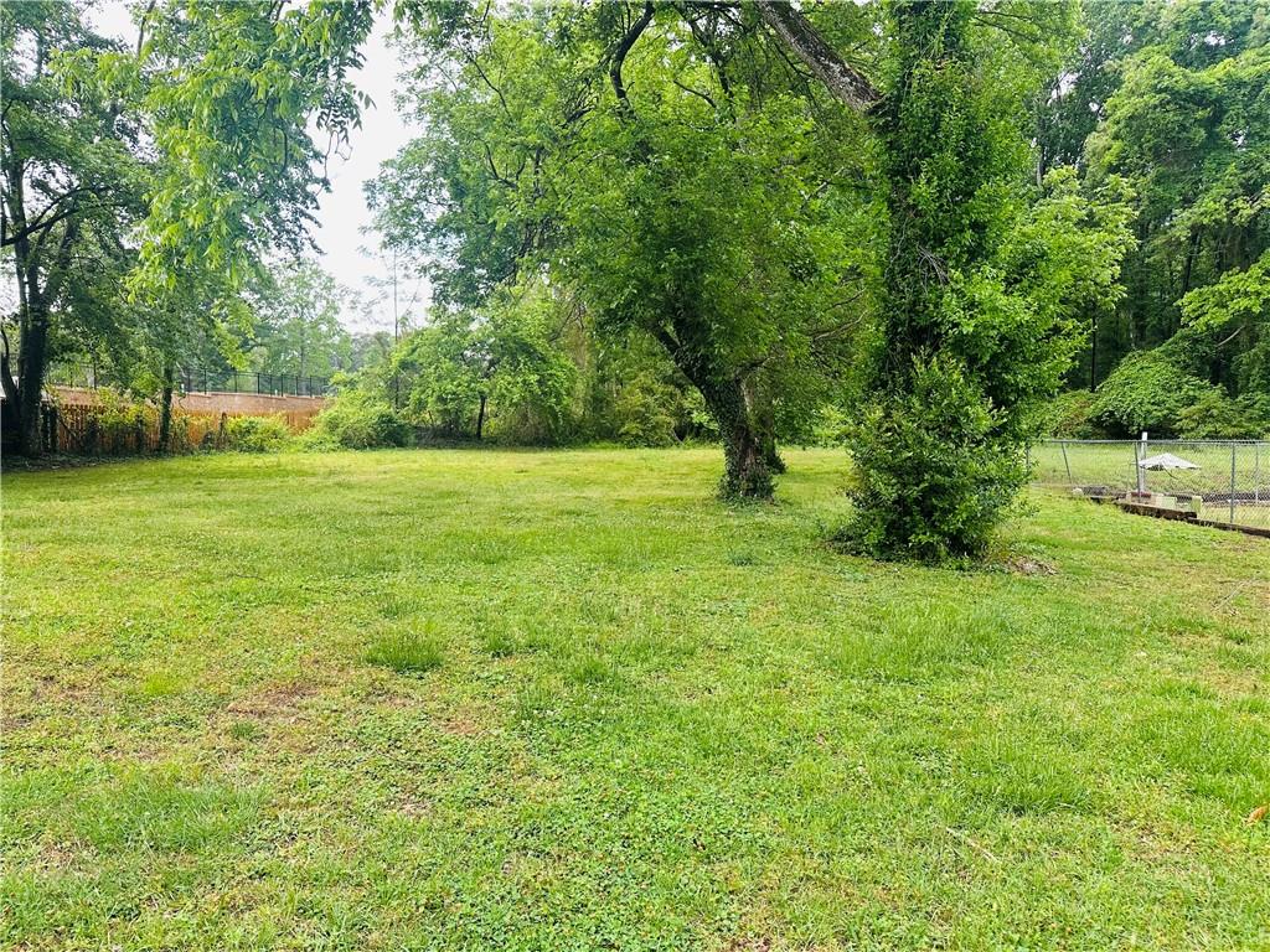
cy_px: 476
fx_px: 881
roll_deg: +0.7
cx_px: 635
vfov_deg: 56.8
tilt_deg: -2.0
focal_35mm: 24
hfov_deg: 71.6
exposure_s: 1/494
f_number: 1.78
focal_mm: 6.86
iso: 80
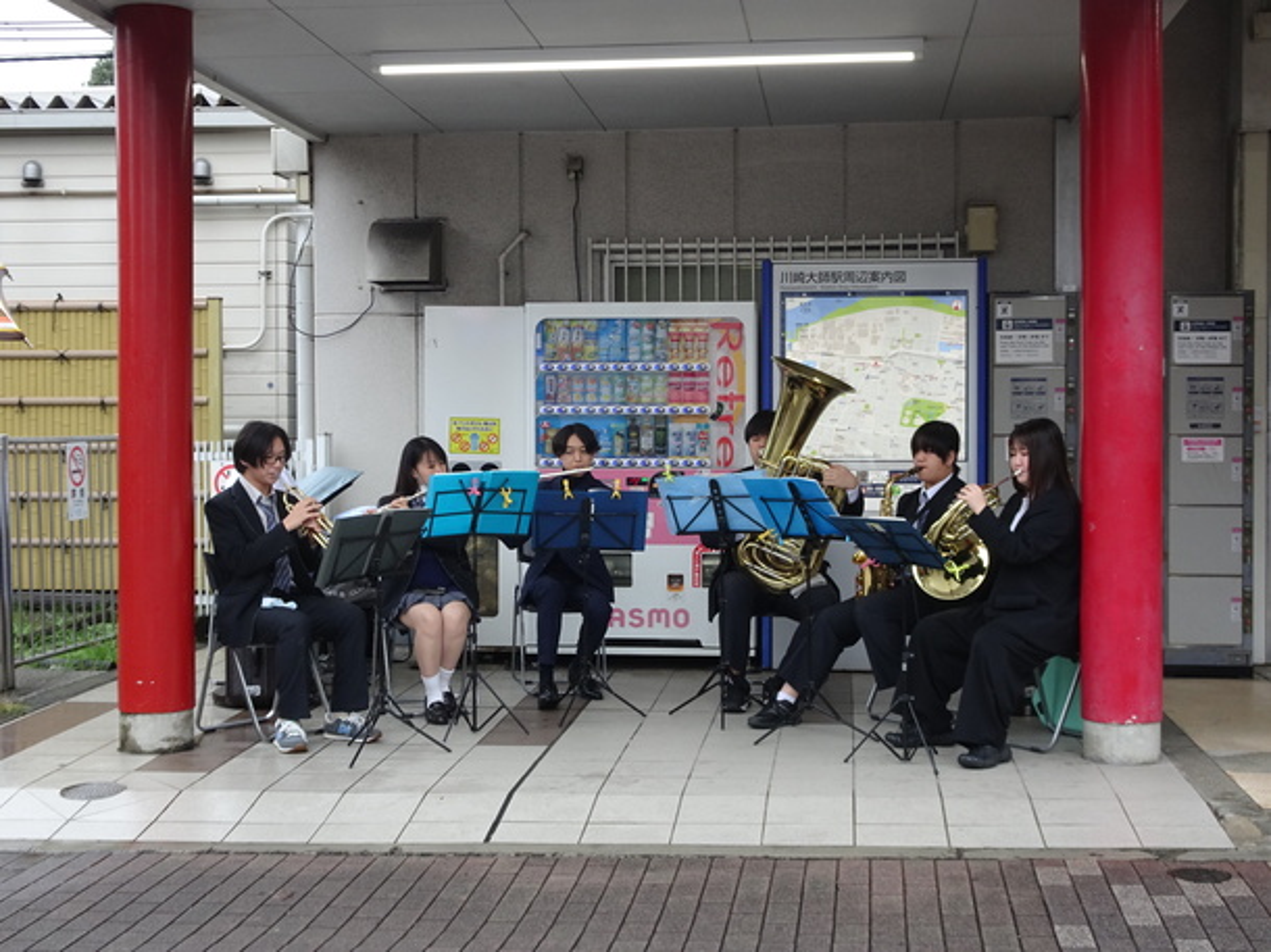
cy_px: 476
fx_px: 1835
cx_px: 636
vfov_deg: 29.1
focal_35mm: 50
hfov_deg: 38.2
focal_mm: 8.51
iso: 125
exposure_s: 1/50
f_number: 4.5
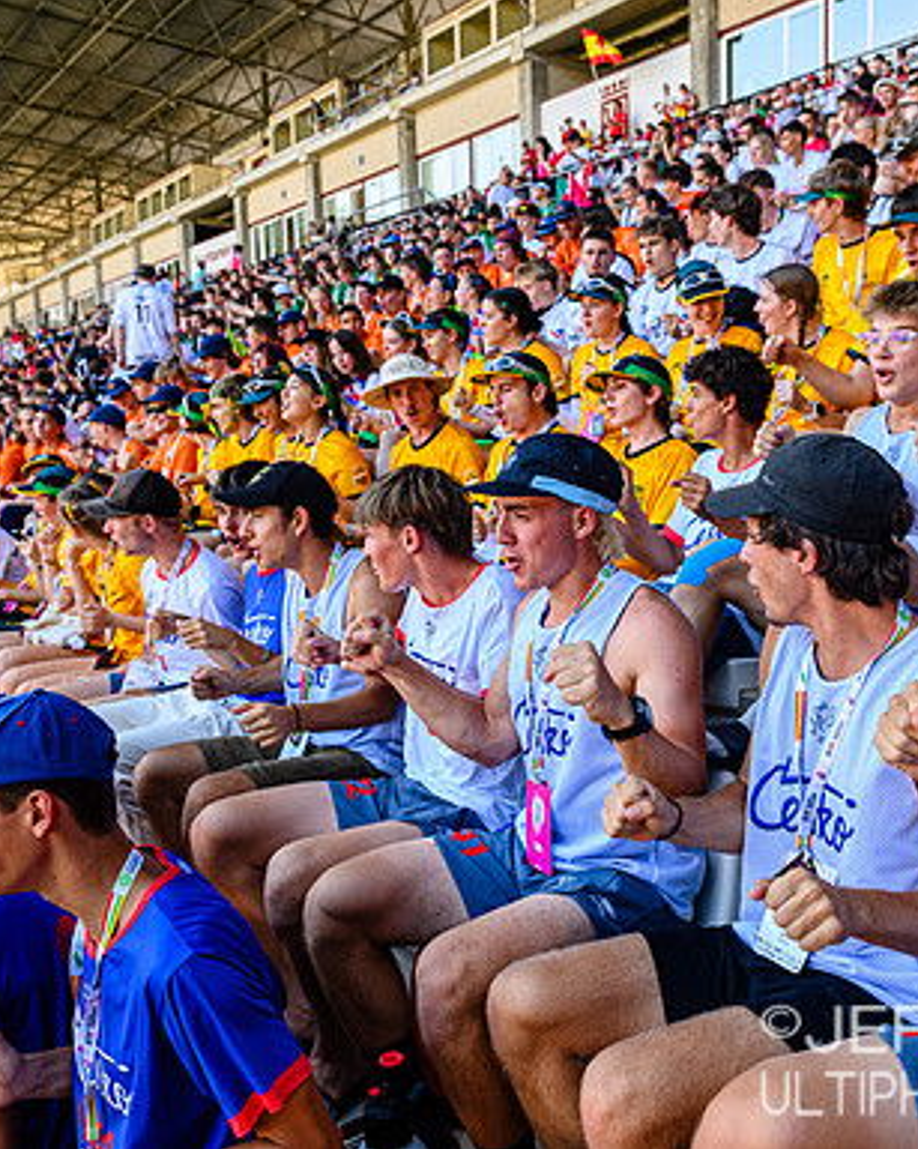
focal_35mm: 34
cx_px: 562
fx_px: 1155
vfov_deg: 52.9
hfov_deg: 43.1
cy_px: 573
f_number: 5.6
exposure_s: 1/800
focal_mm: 24
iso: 3200
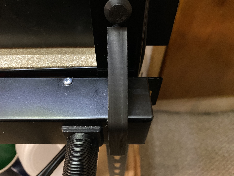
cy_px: 88
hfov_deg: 67.3
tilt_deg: -50.8
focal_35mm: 26
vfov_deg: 53.1
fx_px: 176
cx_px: 117
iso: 800
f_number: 1.8
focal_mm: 4.25
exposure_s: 1/25
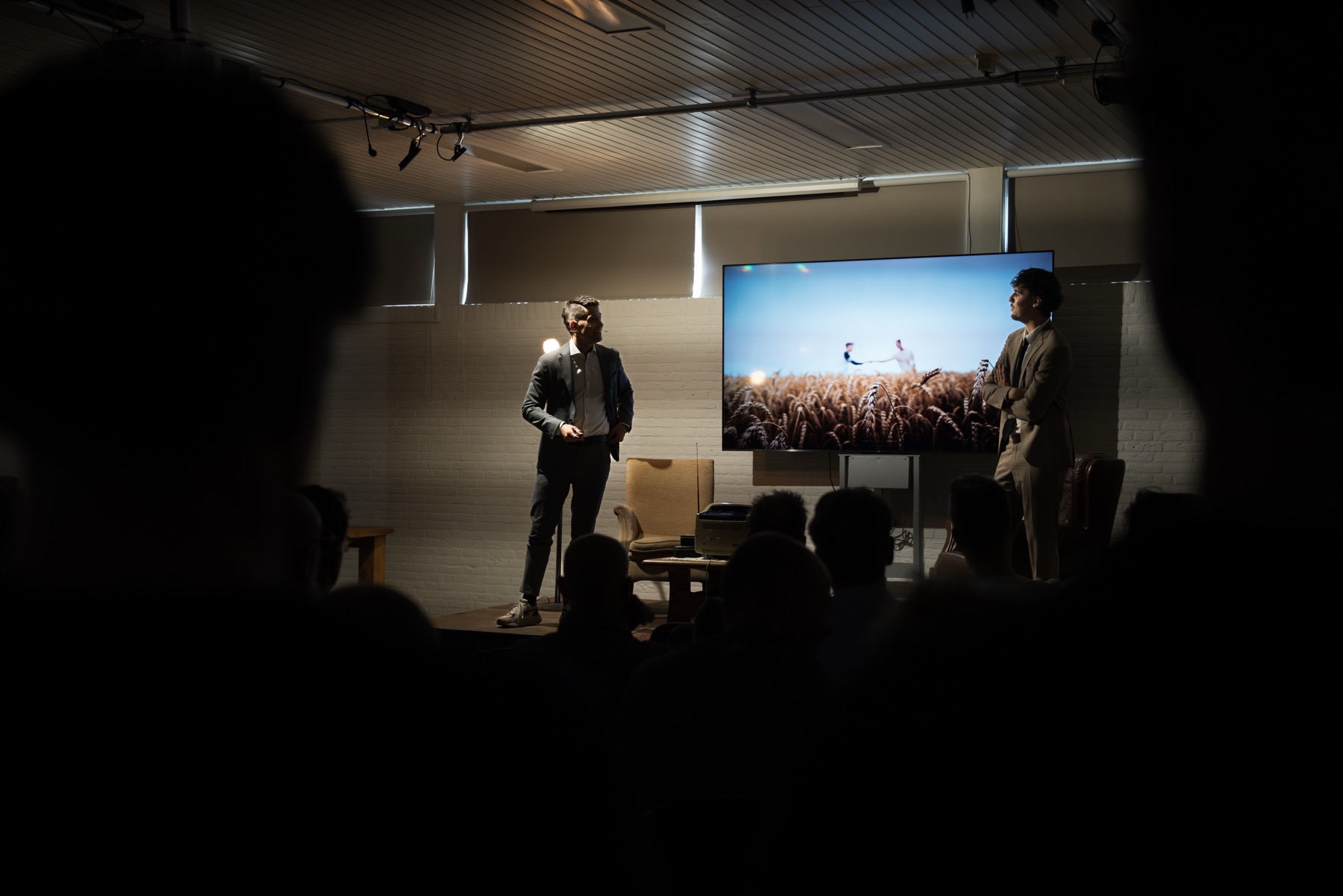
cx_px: 672
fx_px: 1611
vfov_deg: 31.1
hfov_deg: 45.2
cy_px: 448
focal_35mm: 43
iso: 4000
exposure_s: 1/125
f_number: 2.8
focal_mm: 43.2
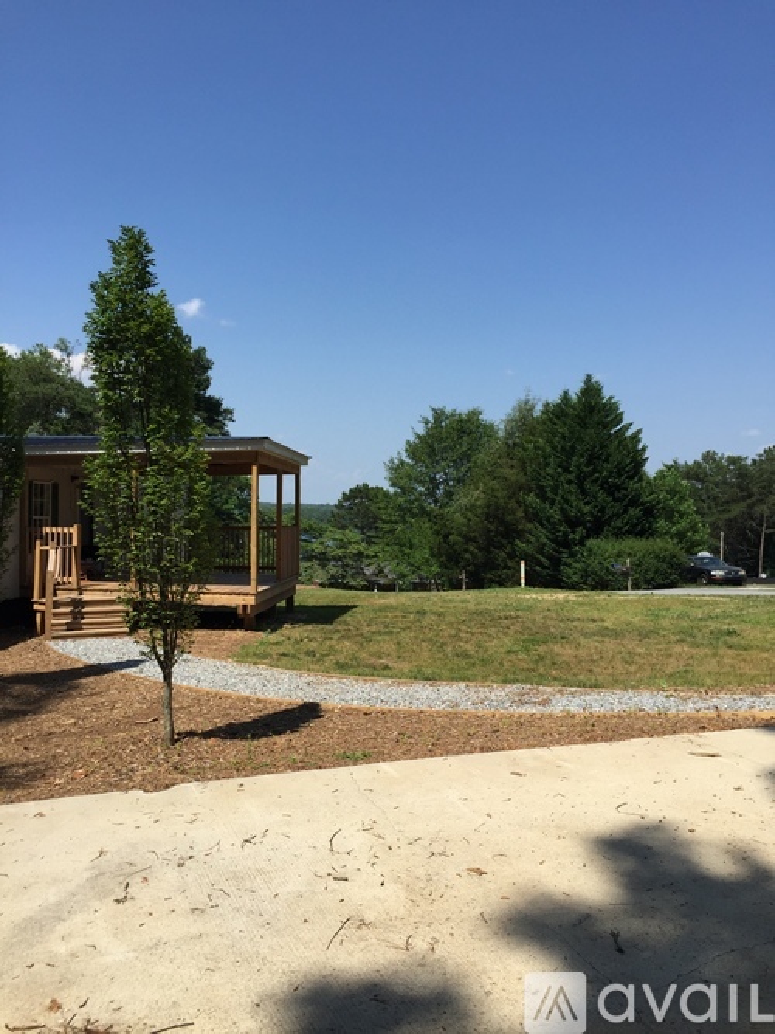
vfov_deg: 61.7
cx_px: 388
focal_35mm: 29
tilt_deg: +0.1
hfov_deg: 48.2
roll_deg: +0.4
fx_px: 866
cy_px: 517
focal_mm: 4.15
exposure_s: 1/2326
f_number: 2.2
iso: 32
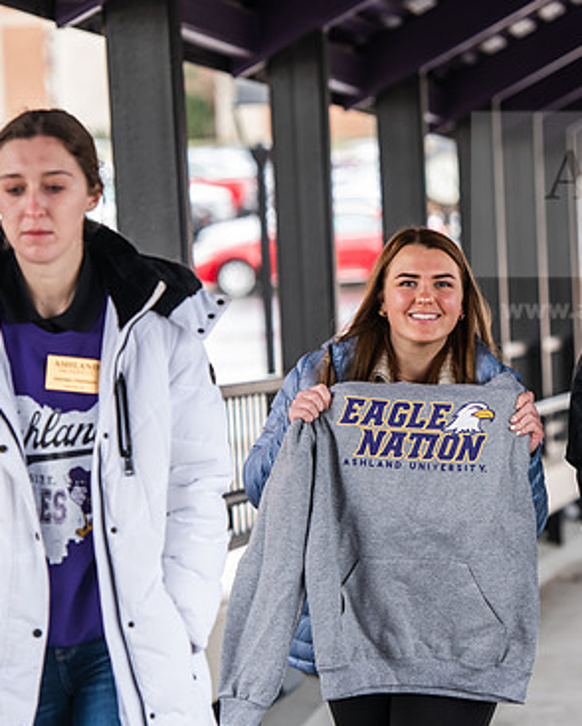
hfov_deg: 8.7
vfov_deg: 10.8
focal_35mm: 178
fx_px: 3829
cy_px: 351
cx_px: 412
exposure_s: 1/320
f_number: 4
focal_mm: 120
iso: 500
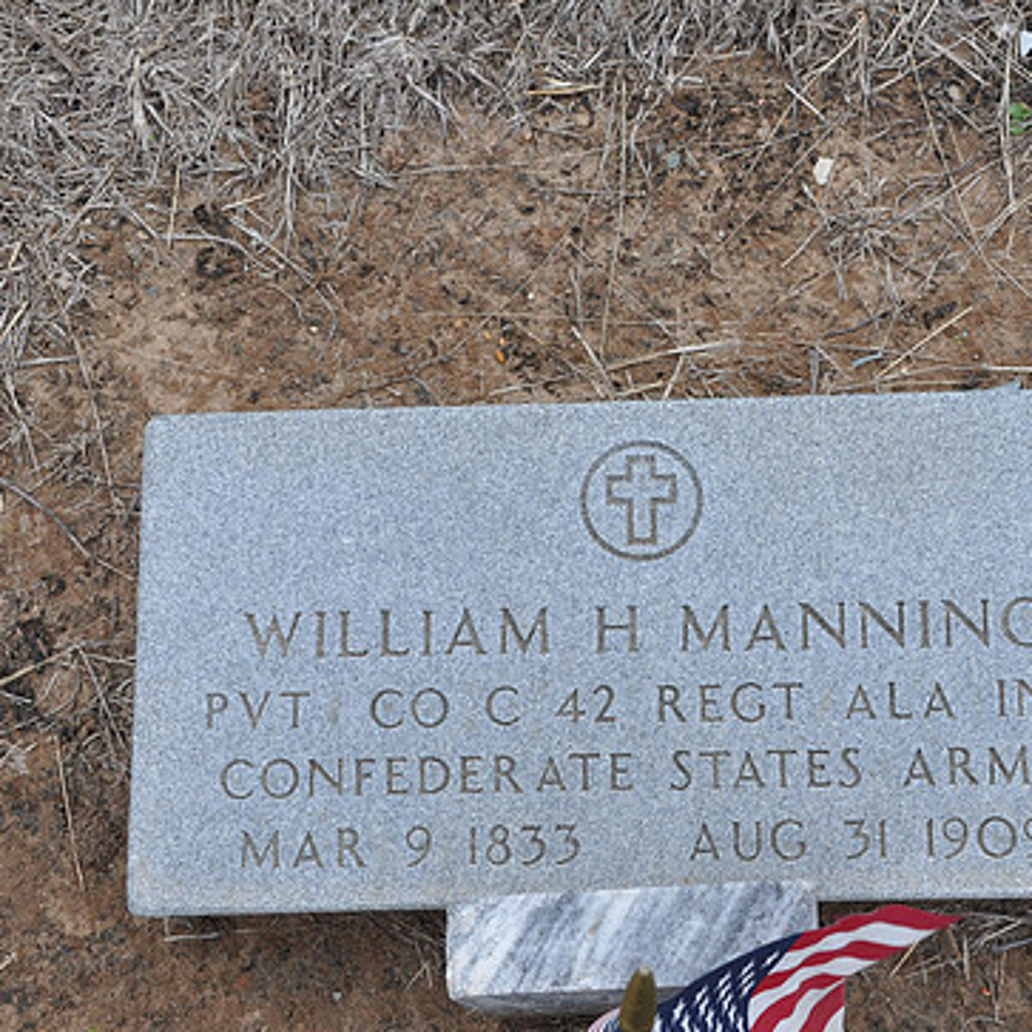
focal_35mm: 57
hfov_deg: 29.9
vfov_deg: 30.0
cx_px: 674
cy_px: 527
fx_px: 1923
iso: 200
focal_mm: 28
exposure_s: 1/80
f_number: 9
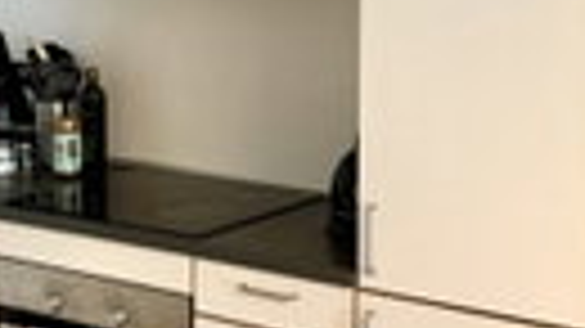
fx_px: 1349
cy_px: 63
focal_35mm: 87
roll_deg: +0.6
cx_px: 212
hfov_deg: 24.4
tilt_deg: -5.9
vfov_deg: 13.8
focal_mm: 5.96
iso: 200
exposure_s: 1/50
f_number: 1.6
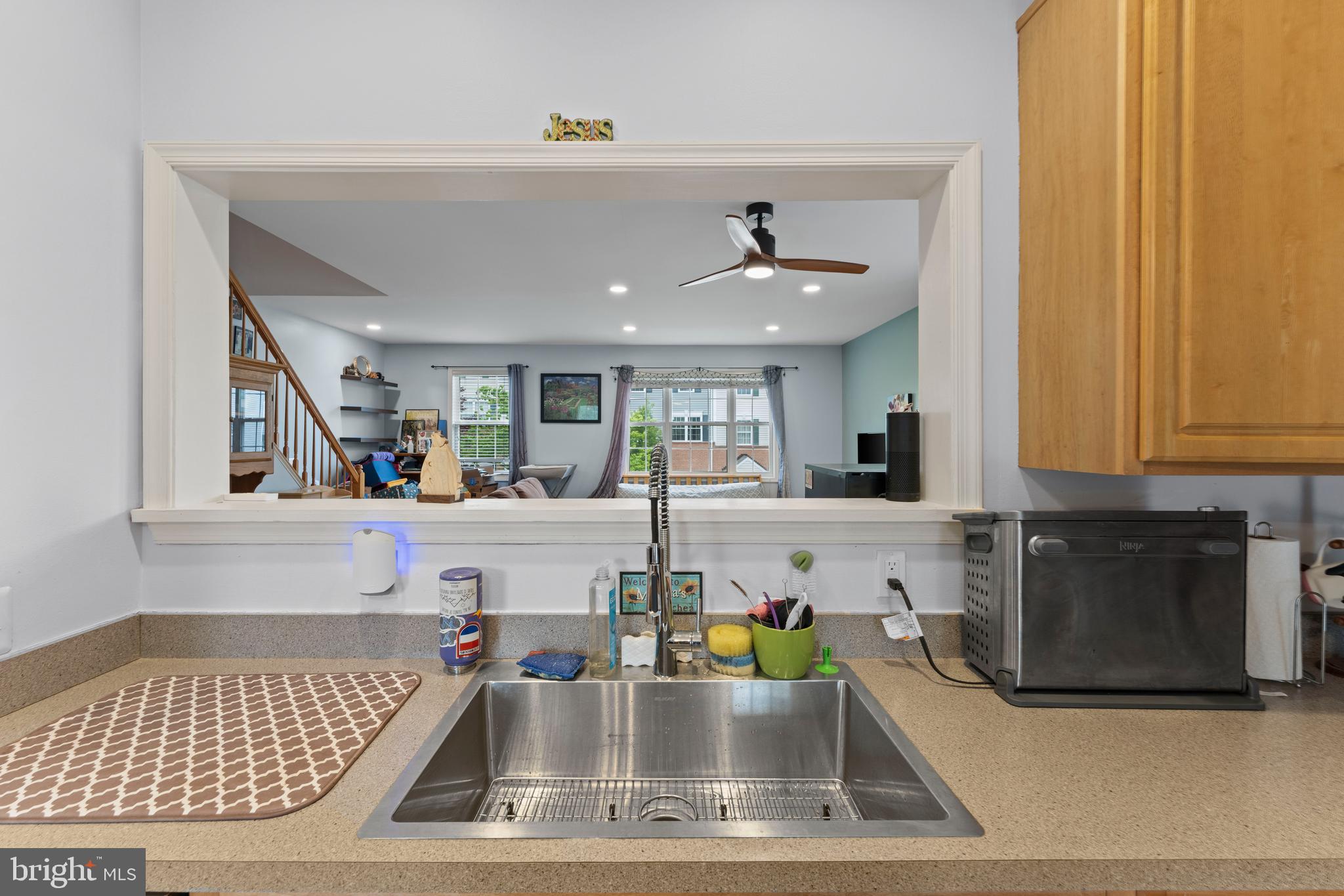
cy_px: 448
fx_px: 523
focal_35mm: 14
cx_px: 672
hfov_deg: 104.3
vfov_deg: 81.2
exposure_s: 1/5
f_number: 8
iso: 400
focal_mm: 14
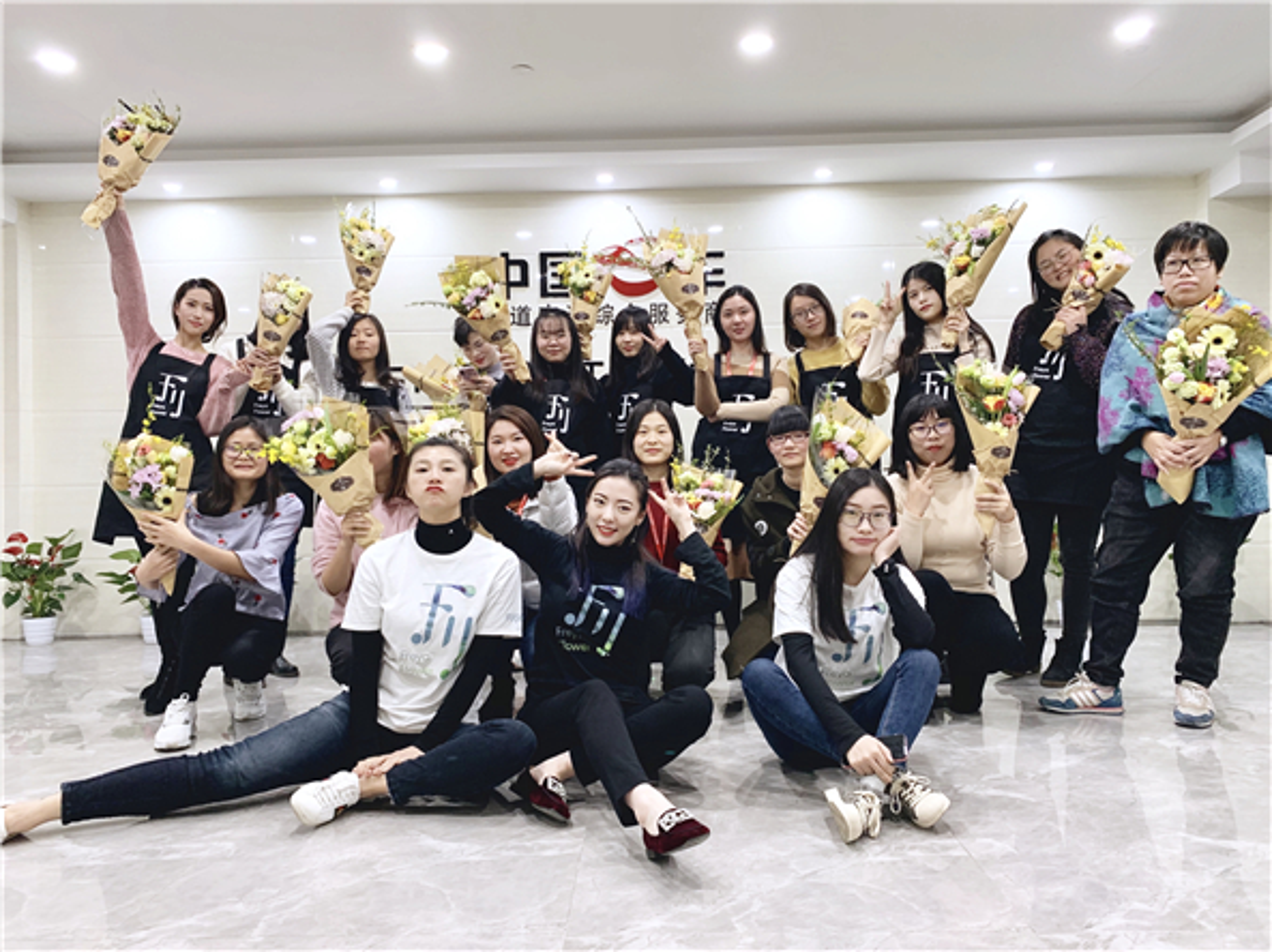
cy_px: 476
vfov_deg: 53.0
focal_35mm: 26
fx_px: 955
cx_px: 636
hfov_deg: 67.3
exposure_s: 1/50
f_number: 1.8
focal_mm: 4.25
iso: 250
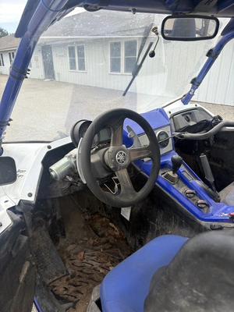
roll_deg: +0.3
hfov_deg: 53.1
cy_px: 156
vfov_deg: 67.3
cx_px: 117
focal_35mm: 26
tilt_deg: -21.1
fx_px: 234
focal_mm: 5.96
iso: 50
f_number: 1.6
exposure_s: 1/1393
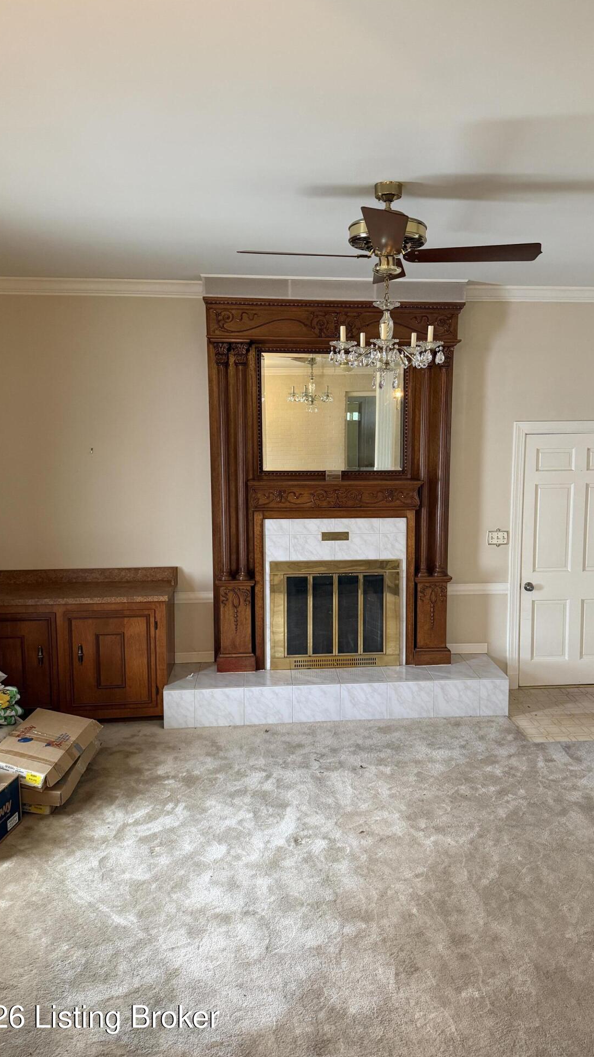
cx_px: 341
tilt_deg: -7.7
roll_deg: -0.9
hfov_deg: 42.8
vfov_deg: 69.9
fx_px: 756
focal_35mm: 27
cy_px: 521
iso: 400
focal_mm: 6.76
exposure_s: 1/60
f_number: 1.78
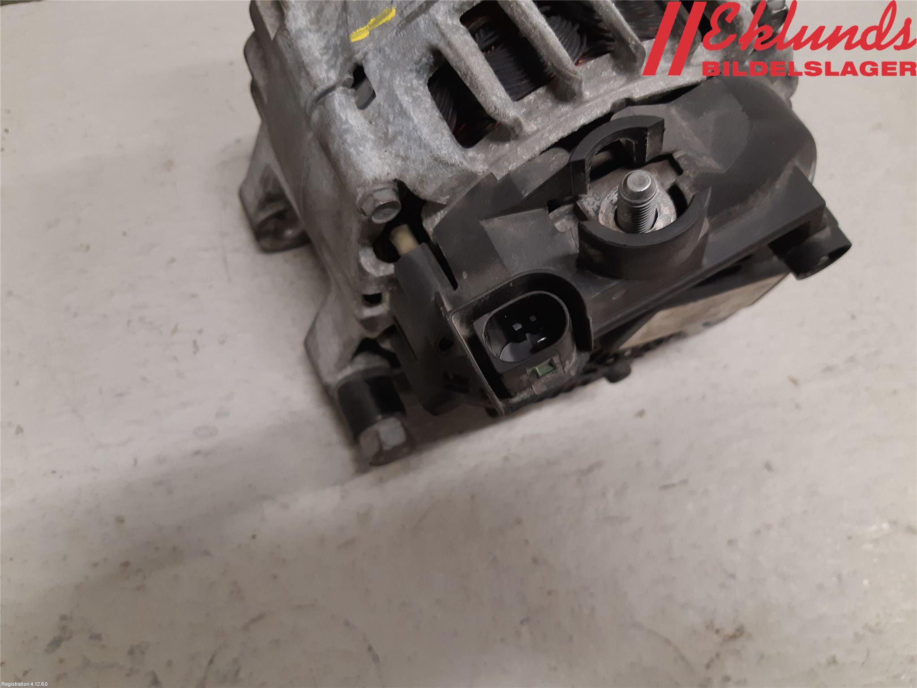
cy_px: 344
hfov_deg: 67.3
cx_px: 458
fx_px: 689
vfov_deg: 53.1
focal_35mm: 26
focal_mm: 3.93
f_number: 1.7
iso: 160
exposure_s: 1/50
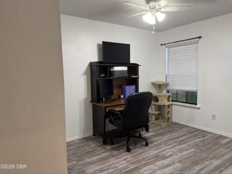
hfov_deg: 71.7
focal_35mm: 24
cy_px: 87
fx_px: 161
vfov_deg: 56.7
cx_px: 116
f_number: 1.78
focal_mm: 6.76
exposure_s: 1/60
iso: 160
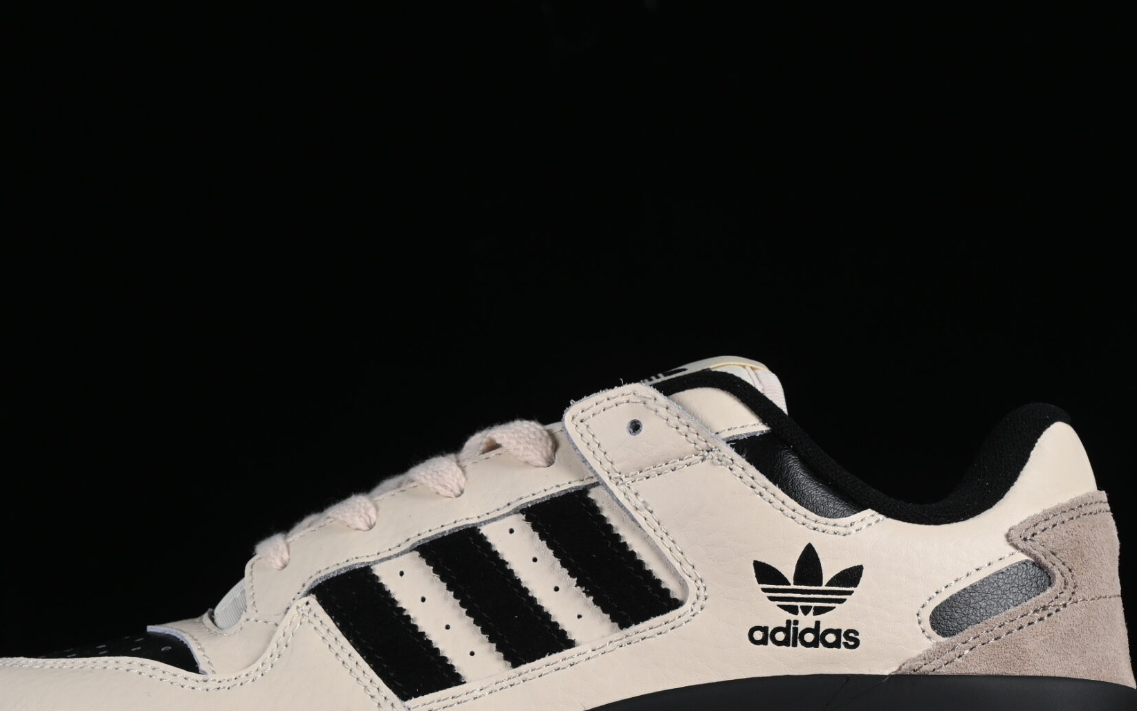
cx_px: 512
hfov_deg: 17.5
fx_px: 3688
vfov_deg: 11.0
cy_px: 534
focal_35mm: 119
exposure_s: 1/80
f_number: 8
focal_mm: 50
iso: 160
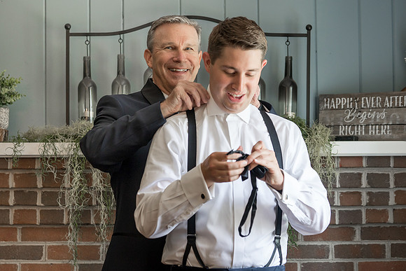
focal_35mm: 123
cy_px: 142
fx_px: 1391
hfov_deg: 16.6
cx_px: 216
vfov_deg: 11.1
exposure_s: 1/250
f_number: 4
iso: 800
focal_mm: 95
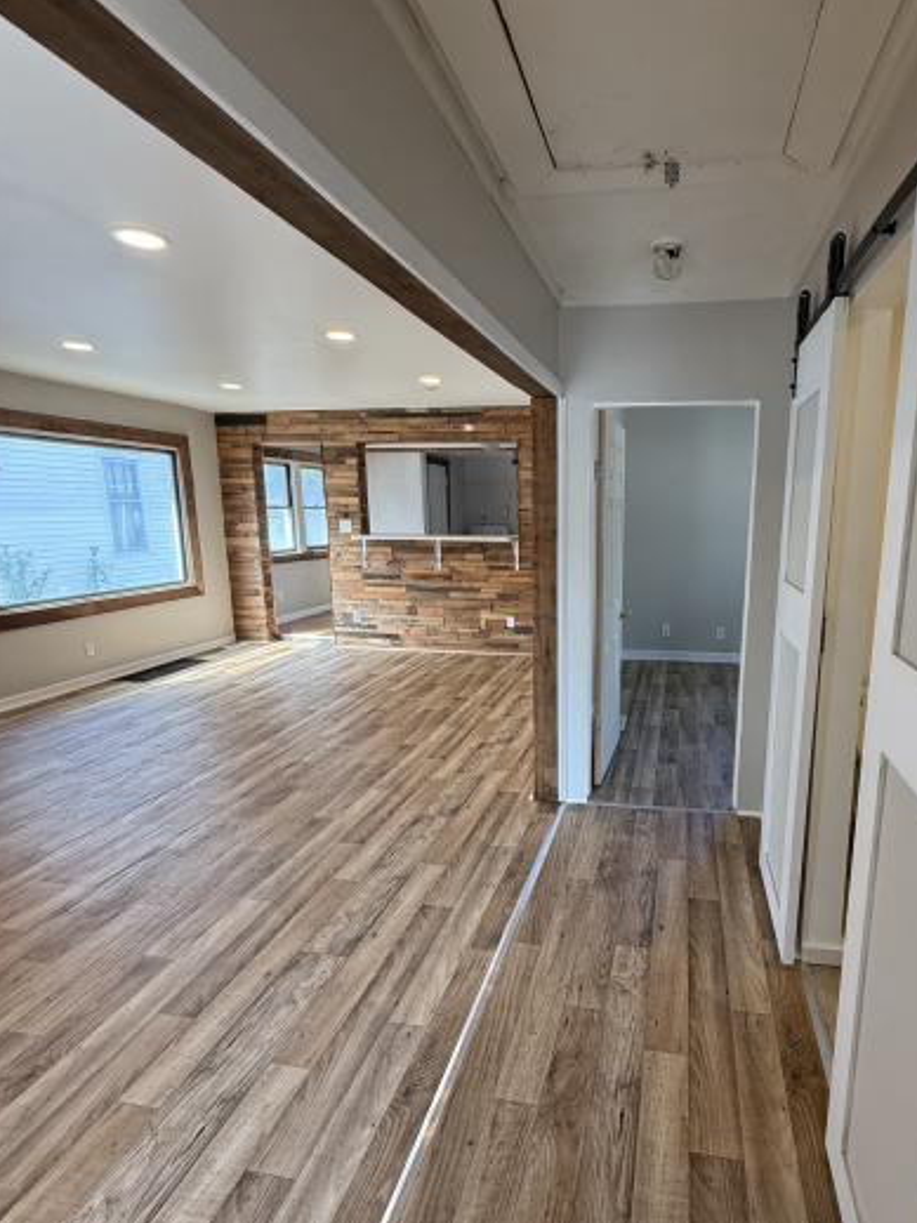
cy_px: 630
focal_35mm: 18
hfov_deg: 70.3
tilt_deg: -10.2
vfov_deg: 87.7
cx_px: 580
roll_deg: -0.3
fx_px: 636
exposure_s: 1/120
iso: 160
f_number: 2.2
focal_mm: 2.22
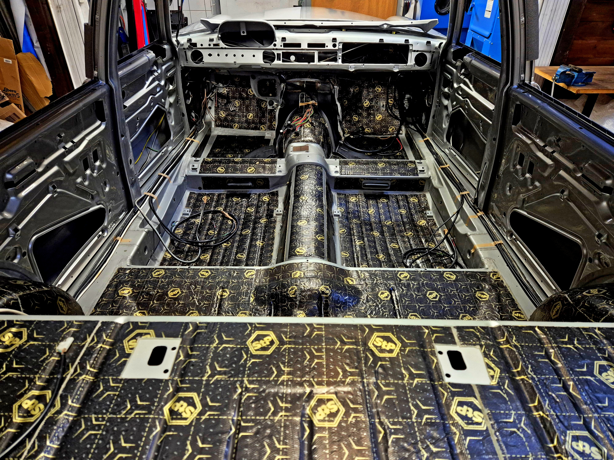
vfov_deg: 58.9
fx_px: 408
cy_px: 230
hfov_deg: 73.9
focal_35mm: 23
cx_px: 307
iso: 800
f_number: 1.8
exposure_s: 1/100
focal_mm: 5.4
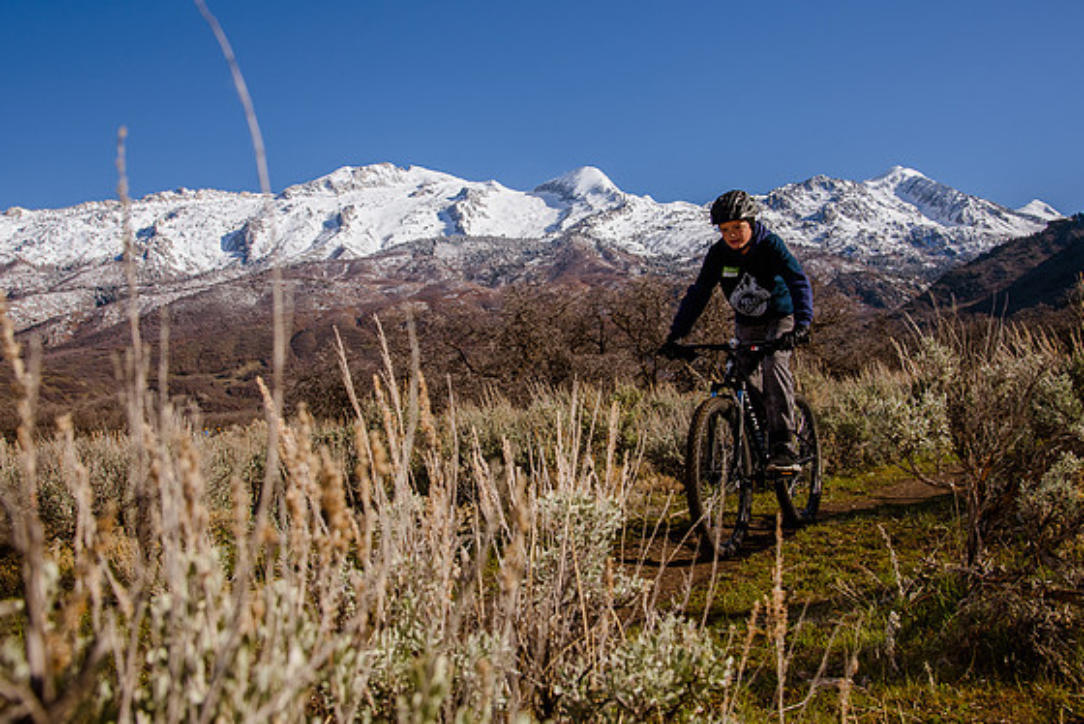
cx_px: 526
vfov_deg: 33.4
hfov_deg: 48.4
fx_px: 1205
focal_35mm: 40
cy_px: 308
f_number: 10
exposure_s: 1/500
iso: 250
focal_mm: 34
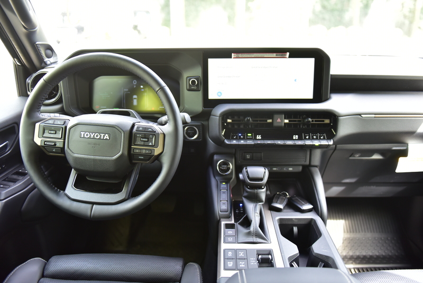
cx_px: 212
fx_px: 317
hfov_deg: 67.4
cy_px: 142
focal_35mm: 27
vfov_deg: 48.0
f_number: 2.8
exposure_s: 1/200
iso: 800
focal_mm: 27
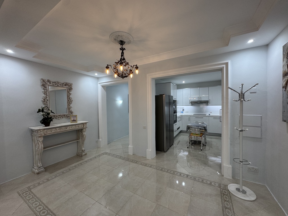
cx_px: 144
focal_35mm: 14
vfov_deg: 85.7
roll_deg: +0.5
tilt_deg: -1.0
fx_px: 116
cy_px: 108
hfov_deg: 102.1
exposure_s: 1/100
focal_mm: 2.22
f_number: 2.2
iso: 64
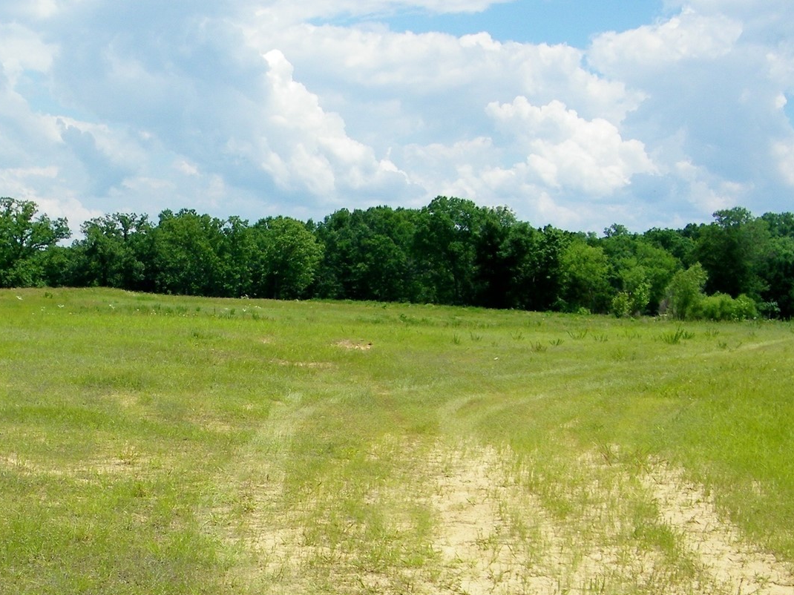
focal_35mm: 70
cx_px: 156
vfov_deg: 20.9
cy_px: 427
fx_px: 1605
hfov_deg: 27.2
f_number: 7.6
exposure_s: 1/320
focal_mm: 6.9
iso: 80
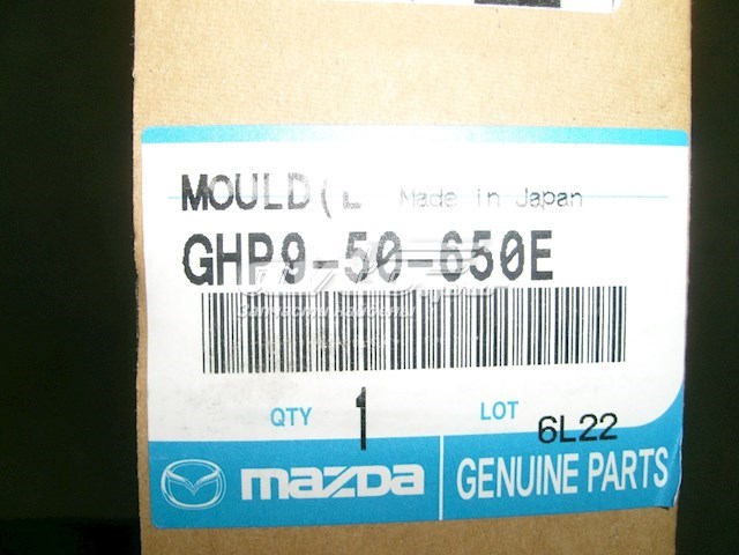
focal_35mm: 35
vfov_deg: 40.7
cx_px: 370
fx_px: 747
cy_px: 278
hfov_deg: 52.6
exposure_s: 1/45
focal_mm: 5.8
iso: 100
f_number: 2.8
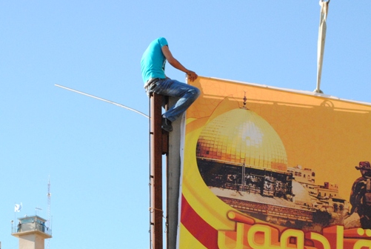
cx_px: 204
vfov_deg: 8.7
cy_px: 187
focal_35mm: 158
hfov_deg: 13.0
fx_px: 1631
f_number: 9
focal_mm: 66
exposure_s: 1/1250
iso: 1600
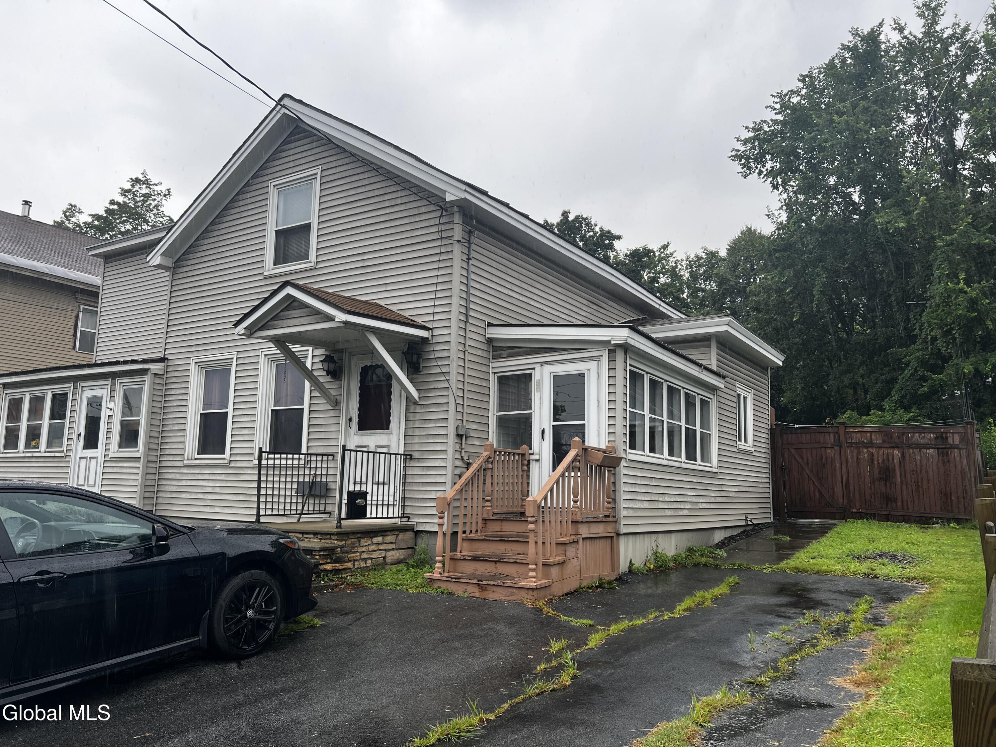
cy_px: 374
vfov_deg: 53.1
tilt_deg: +9.3
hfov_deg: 67.3
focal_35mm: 26
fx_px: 748
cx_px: 498
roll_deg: -1.2
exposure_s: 1/162
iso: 50
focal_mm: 5.7
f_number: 1.5
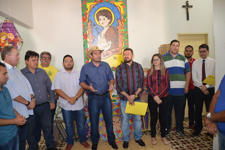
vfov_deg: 47.9
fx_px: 169
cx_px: 112
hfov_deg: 67.4
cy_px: 75
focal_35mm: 27
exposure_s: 1/60
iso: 1600
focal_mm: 18
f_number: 3.5
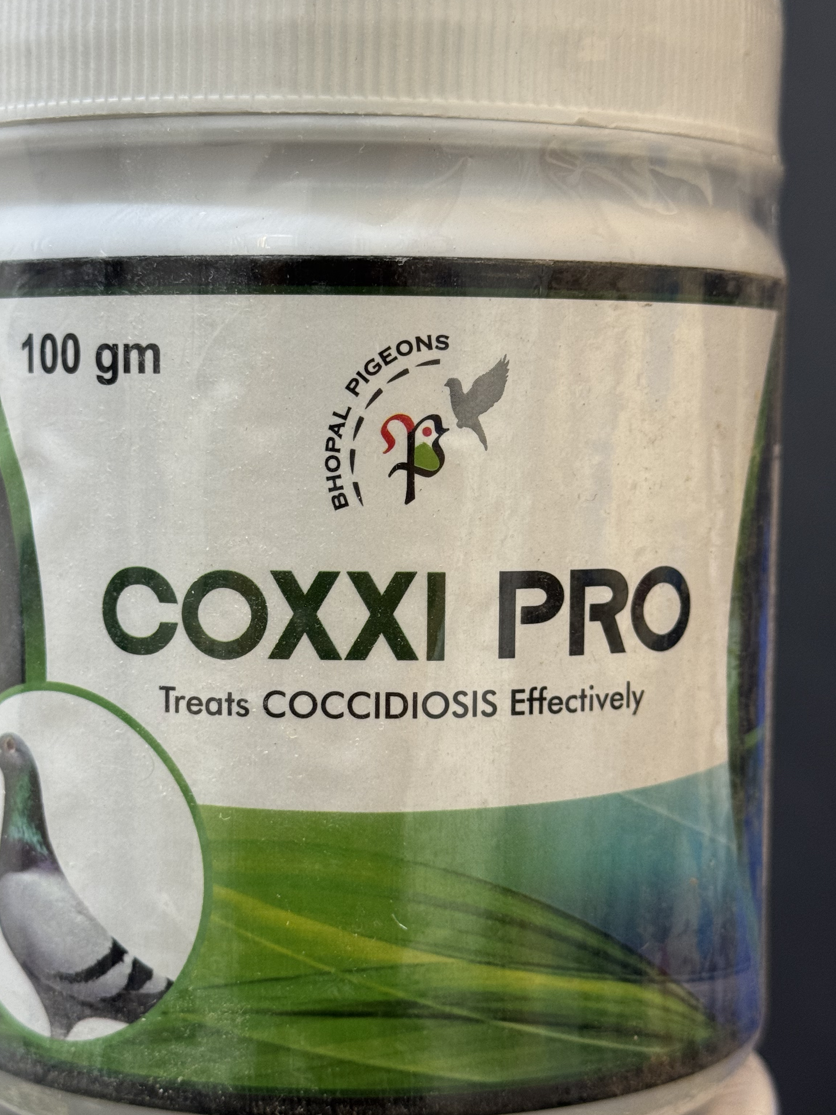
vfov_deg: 30.7
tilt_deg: -5.5
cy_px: 572
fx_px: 2029
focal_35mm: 63
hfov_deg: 23.3
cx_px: 351
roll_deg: +4.7
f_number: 1.78
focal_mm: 6.76
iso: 160
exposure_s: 1/50
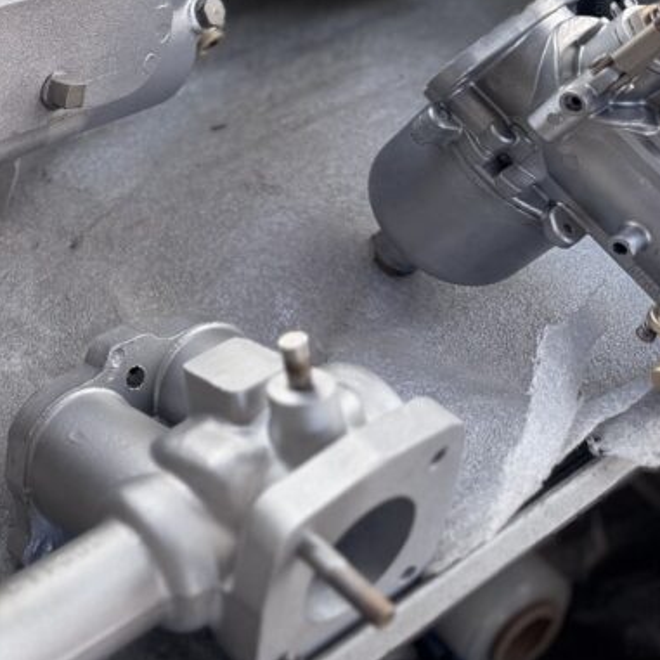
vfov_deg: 28.6
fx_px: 1230
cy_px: 33
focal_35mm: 57
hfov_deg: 26.5
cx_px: -144
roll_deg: -0.3
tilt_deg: -35.7
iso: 64
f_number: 1.78
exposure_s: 1/227
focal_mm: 6.76
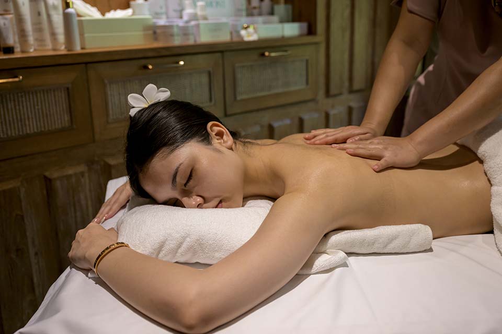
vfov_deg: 35.9
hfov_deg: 51.9
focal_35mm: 37
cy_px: 167
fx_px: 516
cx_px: 251
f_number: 4
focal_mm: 37
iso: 2000
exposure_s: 1/200
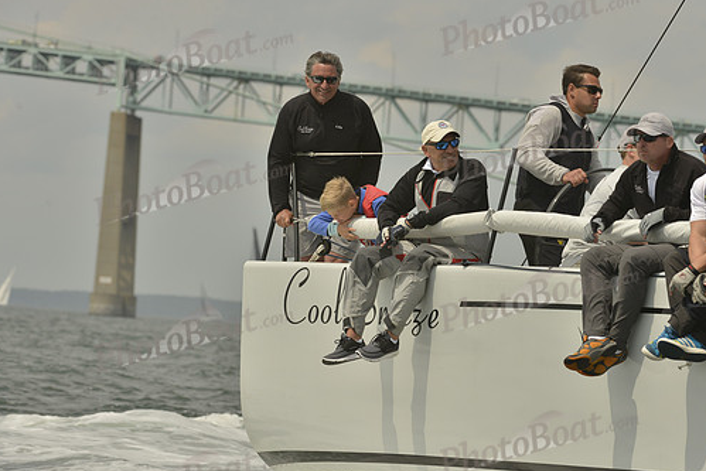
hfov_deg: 8.4
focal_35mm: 244
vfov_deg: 5.6
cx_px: 368
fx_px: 4786
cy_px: 243
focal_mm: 210
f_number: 9
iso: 280
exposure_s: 1/1250
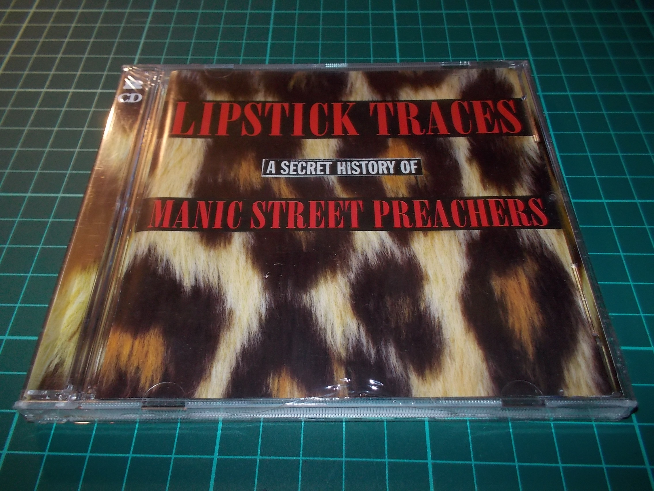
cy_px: 246
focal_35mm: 29
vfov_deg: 48.2
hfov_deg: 61.7
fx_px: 548
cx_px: 327
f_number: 3.3
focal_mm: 4.1
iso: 200
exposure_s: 1/30
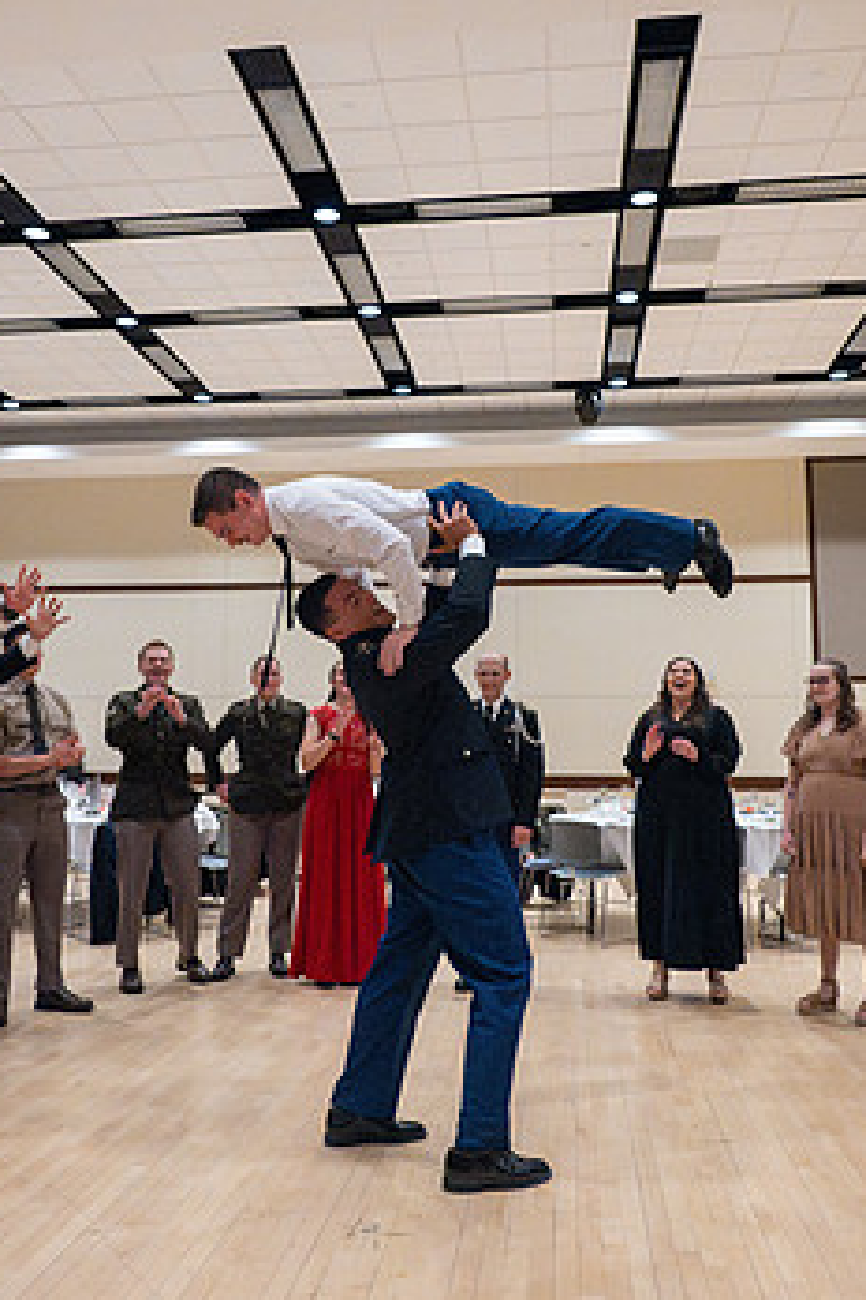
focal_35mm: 31
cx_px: 414
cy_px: 594
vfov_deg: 60.2
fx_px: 1118
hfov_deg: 42.3
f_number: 3.5
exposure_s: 1/400
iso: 20000
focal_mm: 24
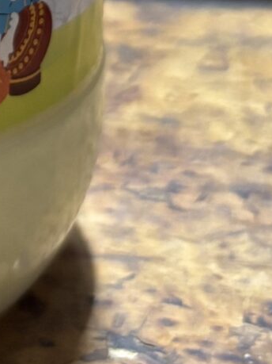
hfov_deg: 9.8
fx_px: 1520
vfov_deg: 12.3
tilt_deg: -9.9
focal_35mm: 145
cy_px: -330
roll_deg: -0.7
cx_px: -201
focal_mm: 5.96
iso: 400
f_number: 1.6
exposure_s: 1/33
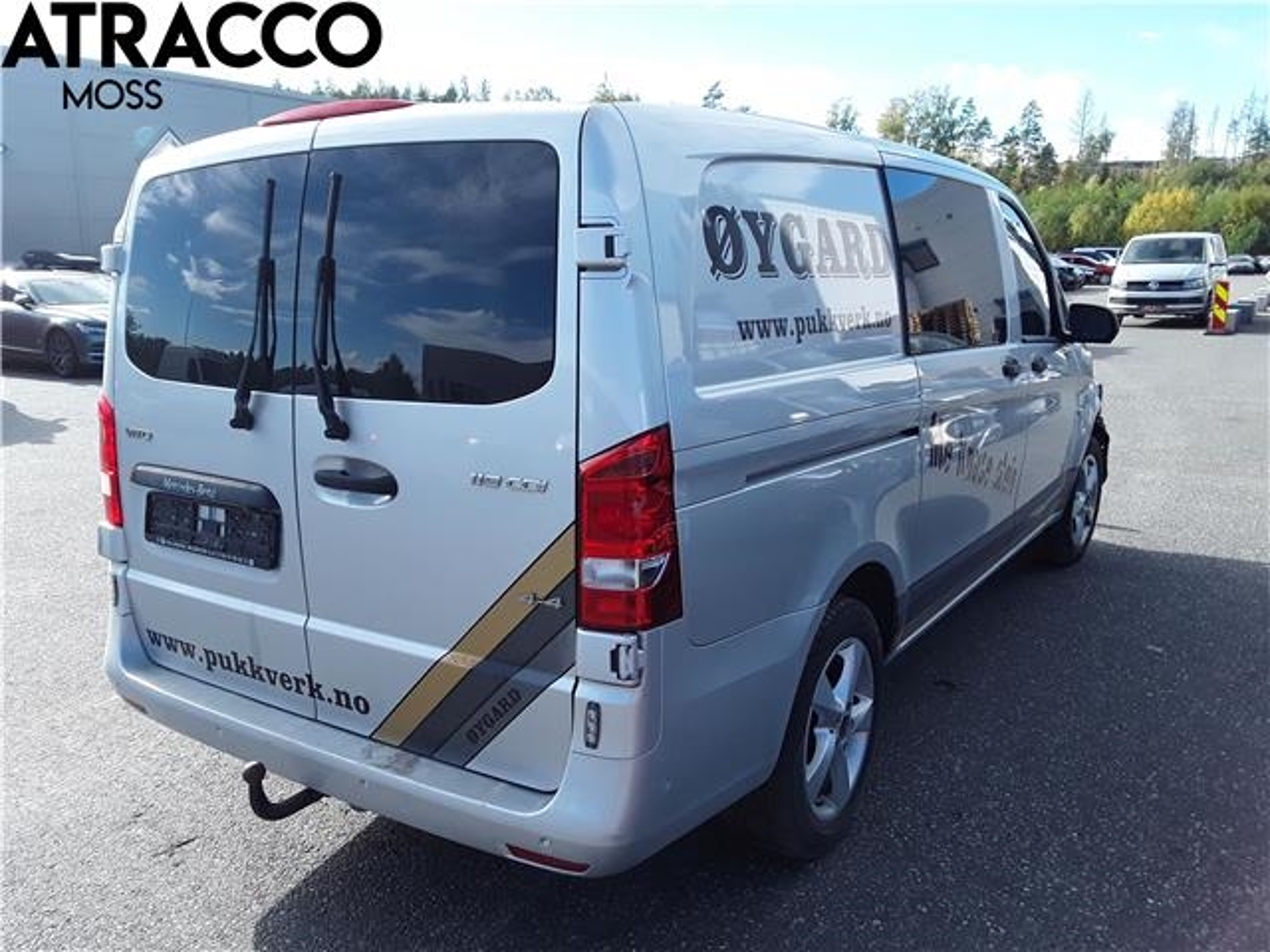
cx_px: 635
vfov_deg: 49.7
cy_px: 476
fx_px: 1027
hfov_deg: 63.4
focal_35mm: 28
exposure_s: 1/567
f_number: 1.9
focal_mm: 2.91
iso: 40
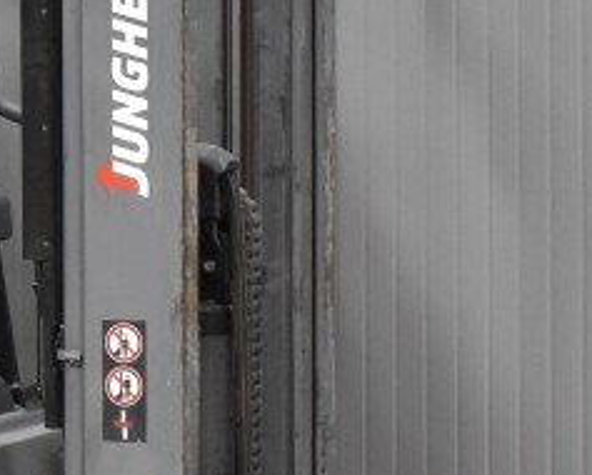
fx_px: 2999
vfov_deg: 9.0
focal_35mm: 171
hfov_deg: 11.0
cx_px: -152
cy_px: 310
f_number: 5
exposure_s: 1/40
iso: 1600
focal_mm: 24
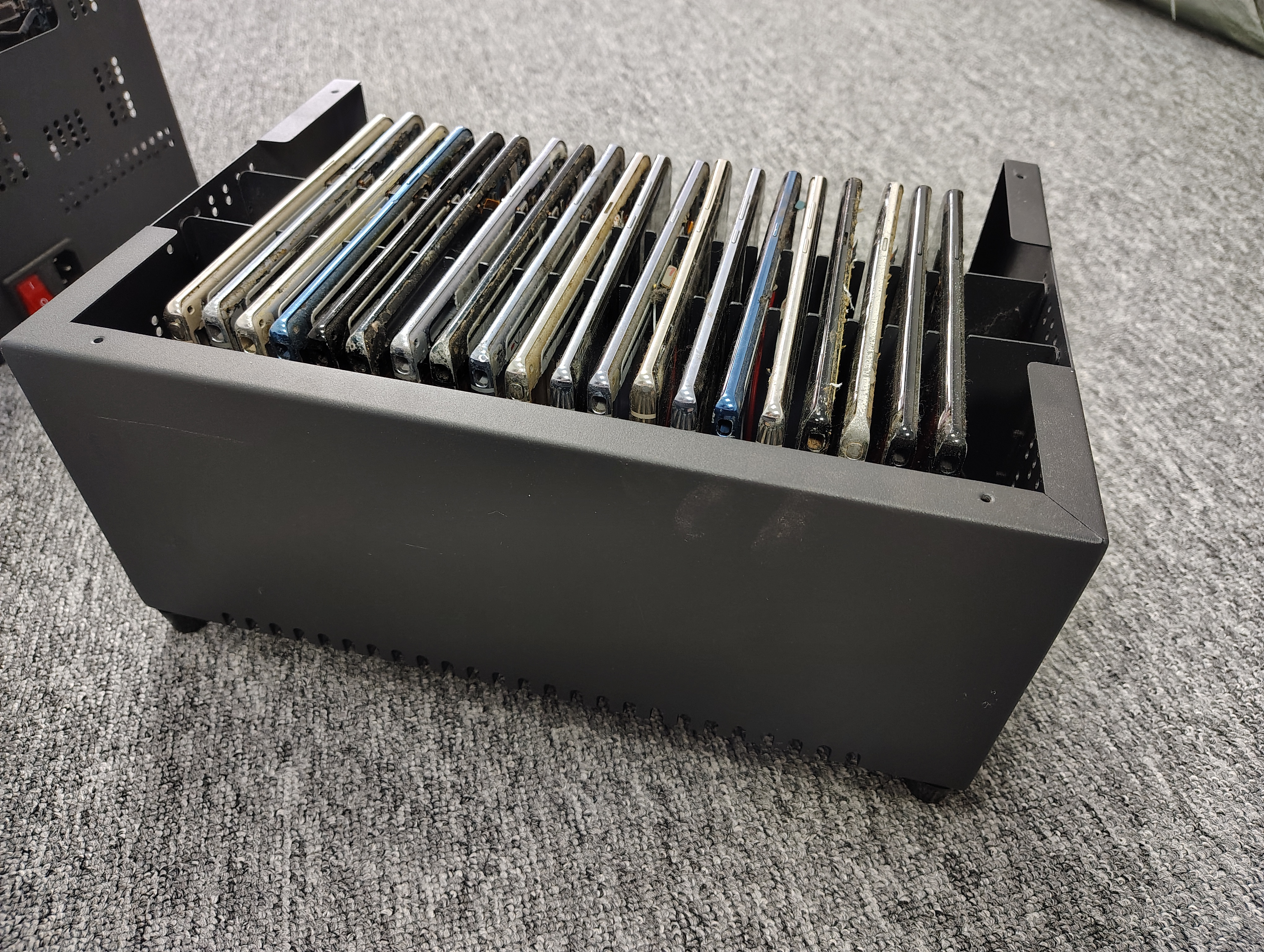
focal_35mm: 24
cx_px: 632
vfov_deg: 56.9
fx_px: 878
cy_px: 476
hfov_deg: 71.5
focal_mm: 5.56
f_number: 1.8
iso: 1153
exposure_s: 1/50
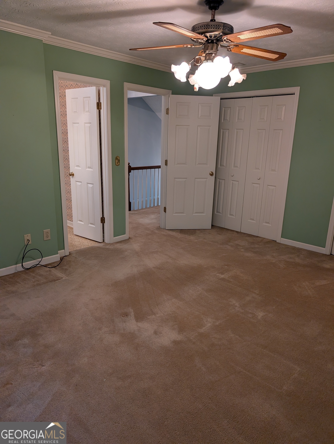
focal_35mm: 24
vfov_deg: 71.5
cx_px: 167
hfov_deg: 56.9
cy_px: 222
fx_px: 308
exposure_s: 1/120
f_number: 1.68
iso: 264
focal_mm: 6.9
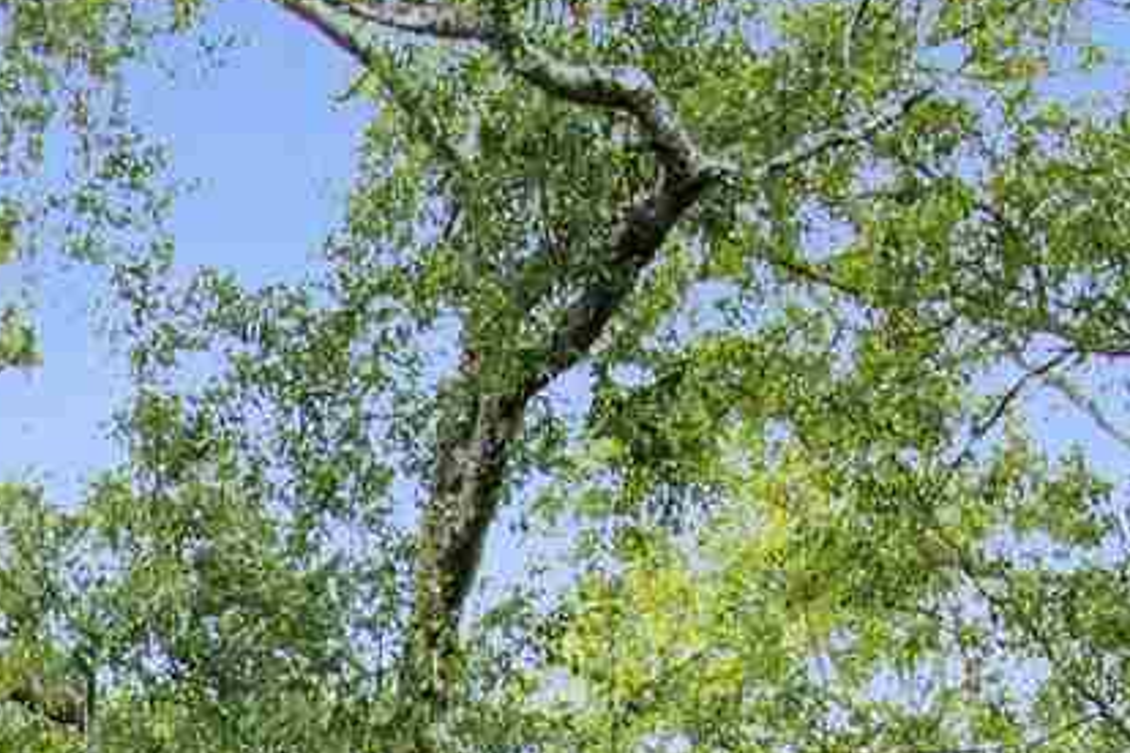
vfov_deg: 6.3
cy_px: 2535
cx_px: -1922
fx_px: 6058
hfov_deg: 9.1
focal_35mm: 193
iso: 200
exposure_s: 1/25
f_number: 11
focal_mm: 26
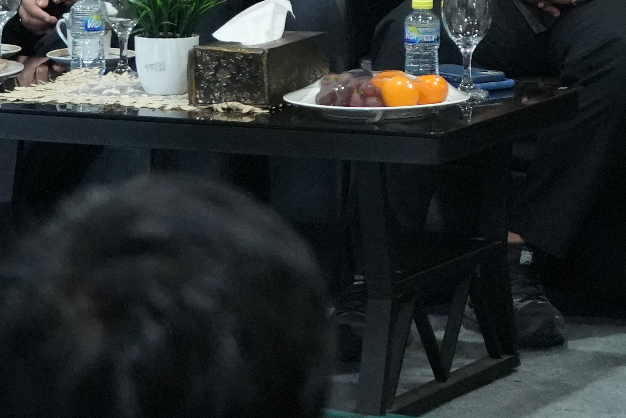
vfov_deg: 6.5
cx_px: 764
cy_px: -282
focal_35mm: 207
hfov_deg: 9.8
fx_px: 3600
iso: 8000
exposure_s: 1/160
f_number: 4
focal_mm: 47
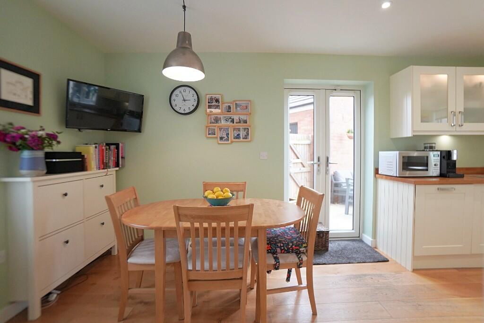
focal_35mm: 15
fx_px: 202
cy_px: 162
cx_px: 242
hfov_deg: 100.4
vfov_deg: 77.3
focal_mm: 10
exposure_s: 1/160
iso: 640
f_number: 4
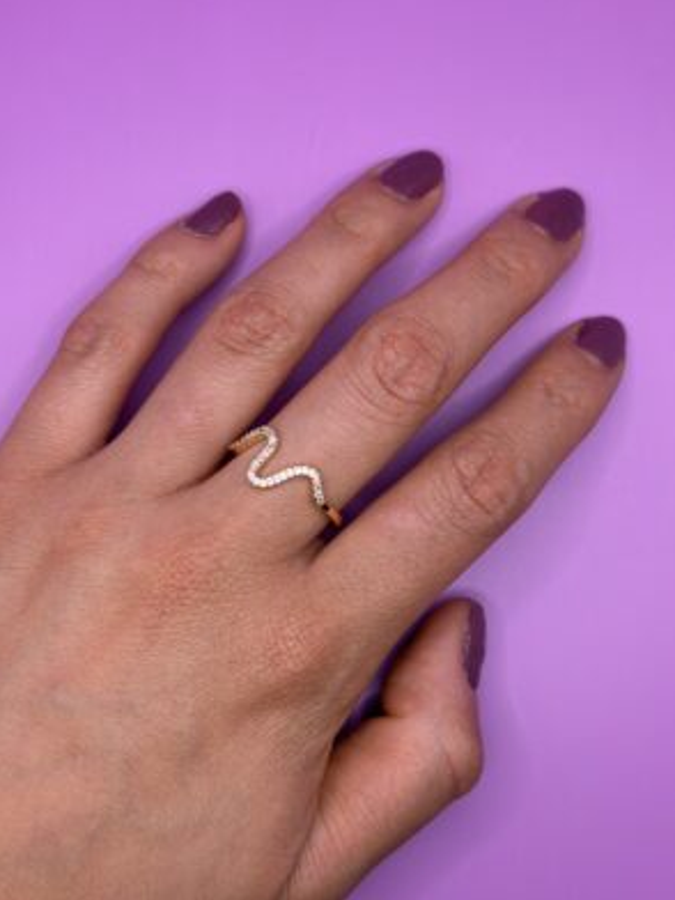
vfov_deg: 38.9
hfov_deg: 29.7
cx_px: 338
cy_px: 443
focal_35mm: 49
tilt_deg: -86.9
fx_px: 1274
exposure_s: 1/248
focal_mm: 6.76
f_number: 1.78
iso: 64
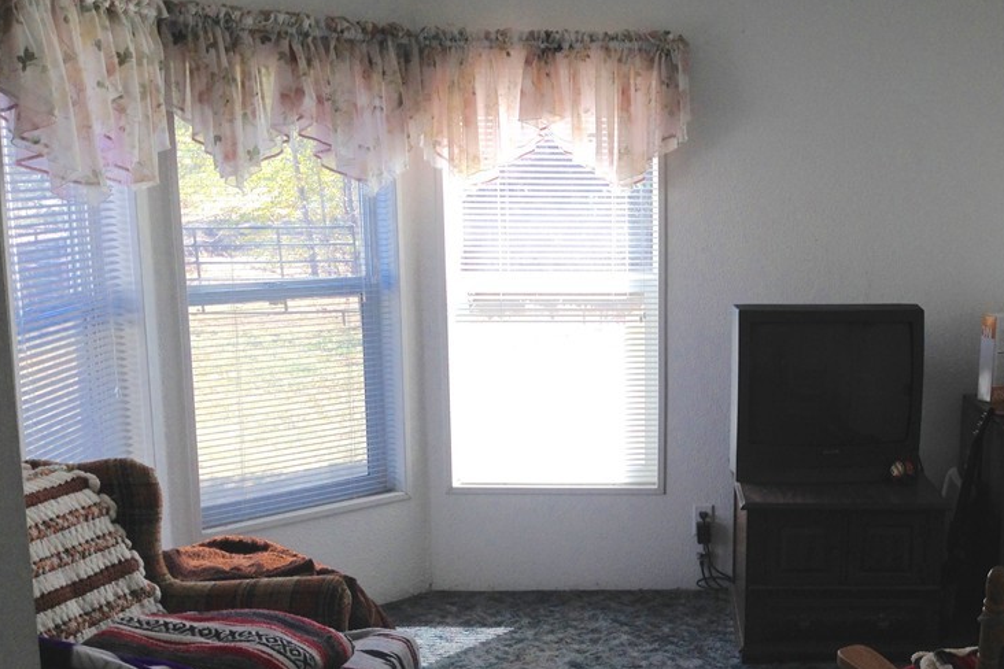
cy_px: 411
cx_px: 695
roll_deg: -0.1
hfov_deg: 40.4
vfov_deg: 28.0
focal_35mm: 48
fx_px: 1339
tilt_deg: -11.8
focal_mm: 4.12
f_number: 2.4
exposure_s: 1/147
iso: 50
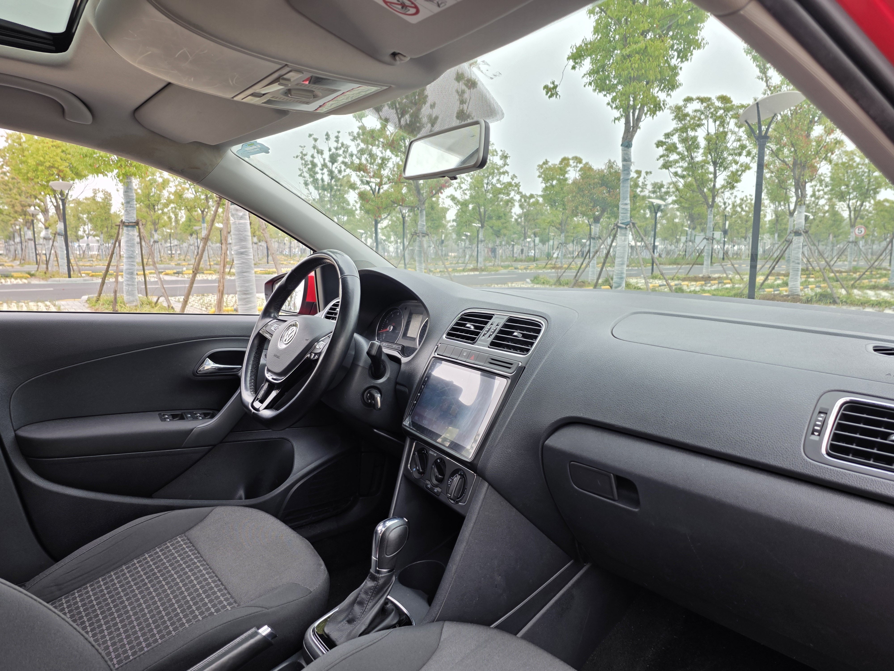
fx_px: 594
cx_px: 447
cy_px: 336
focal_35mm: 23
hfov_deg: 73.9
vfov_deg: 58.9
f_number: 1.7
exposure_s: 1/359
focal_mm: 6.25
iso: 50
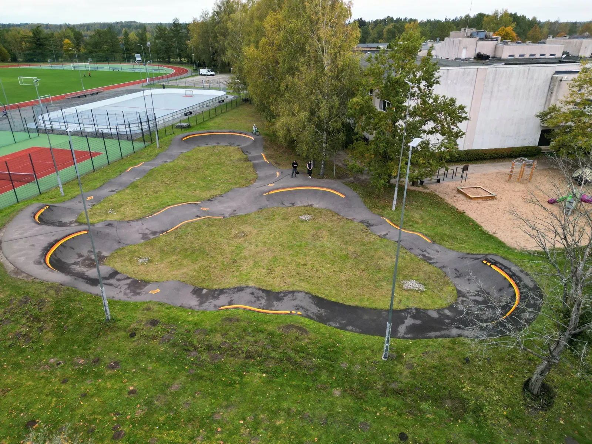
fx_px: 410
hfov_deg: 71.6
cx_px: 296
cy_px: 222
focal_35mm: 24
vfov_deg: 56.8
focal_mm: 6.72
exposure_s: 1/60
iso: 120
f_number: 1.7
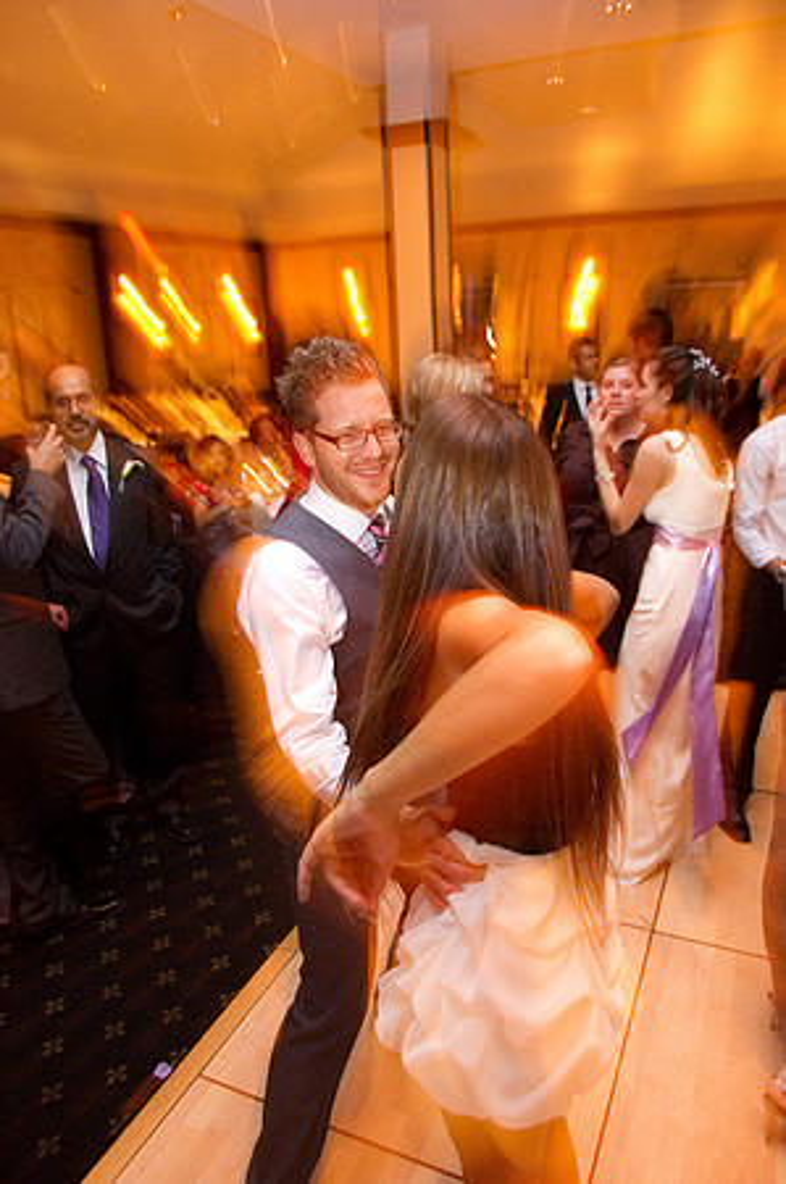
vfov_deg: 53.2
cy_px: 592
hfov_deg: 36.8
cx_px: 393
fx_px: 1182
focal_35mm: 36
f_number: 4
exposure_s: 1/8
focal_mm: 24
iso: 3200
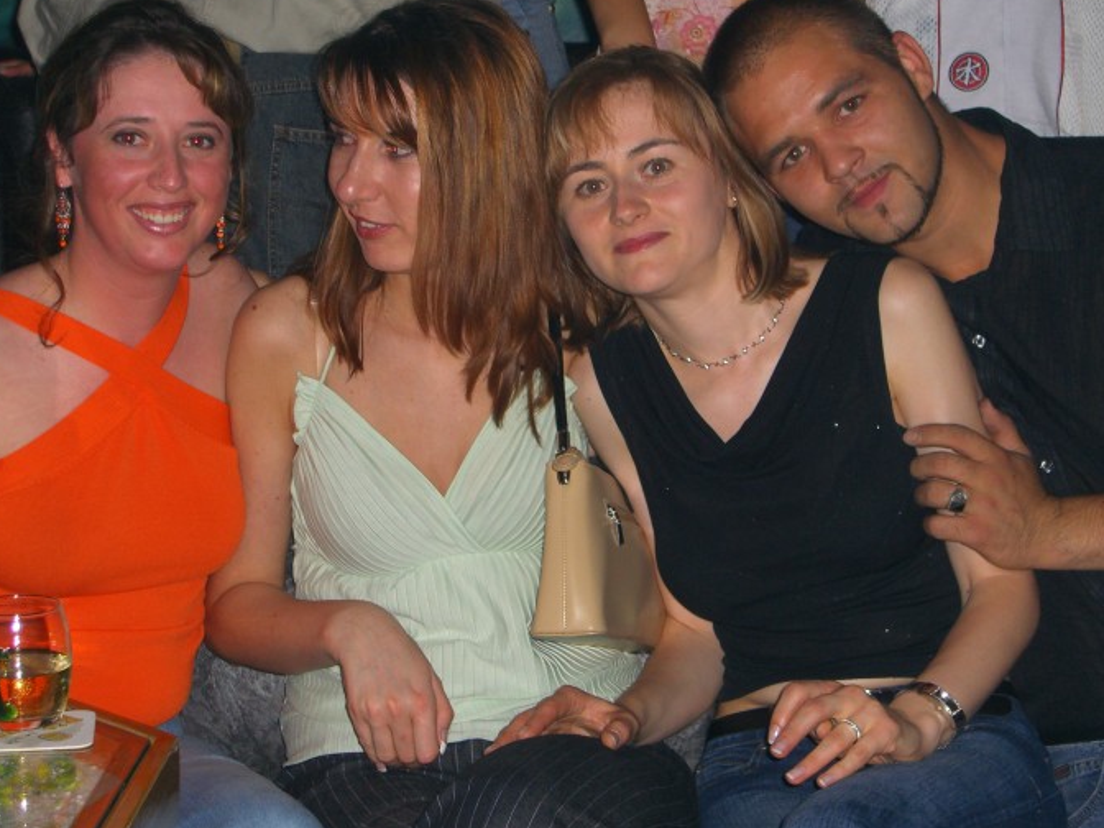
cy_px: 363
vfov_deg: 18.2
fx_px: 2583
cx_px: 582
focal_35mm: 81
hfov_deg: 24.1
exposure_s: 1/60
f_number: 4
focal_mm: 14.2
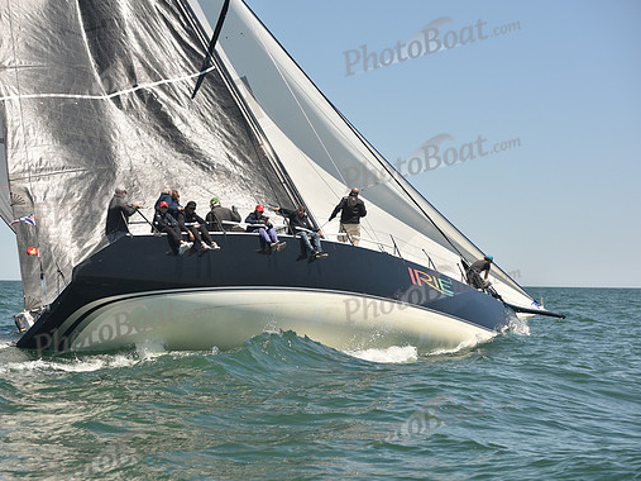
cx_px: 278
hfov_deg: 25.3
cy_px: 244
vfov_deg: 19.1
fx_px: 1426
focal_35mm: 77
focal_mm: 70
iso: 250
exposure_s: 1/800
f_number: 5
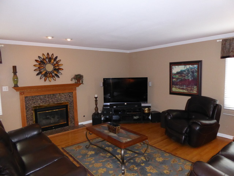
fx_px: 169
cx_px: 117
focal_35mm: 25
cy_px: 88
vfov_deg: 54.9
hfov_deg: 69.4
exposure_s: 1/60
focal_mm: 4.3
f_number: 3.3
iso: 800
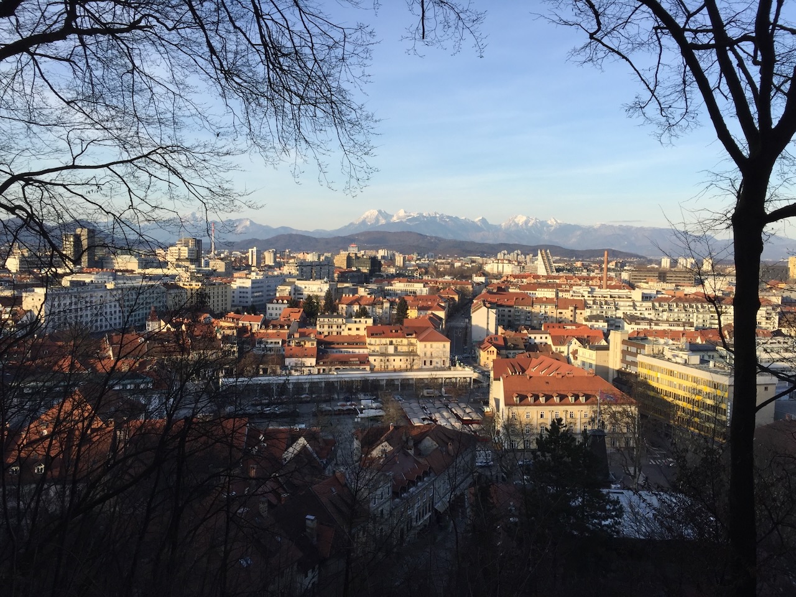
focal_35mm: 29
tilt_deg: -3.5
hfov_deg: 61.7
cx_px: 398
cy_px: 298
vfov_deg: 48.2
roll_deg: -0.5
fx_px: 667
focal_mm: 4.15
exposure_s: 1/824
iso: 32
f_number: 2.2
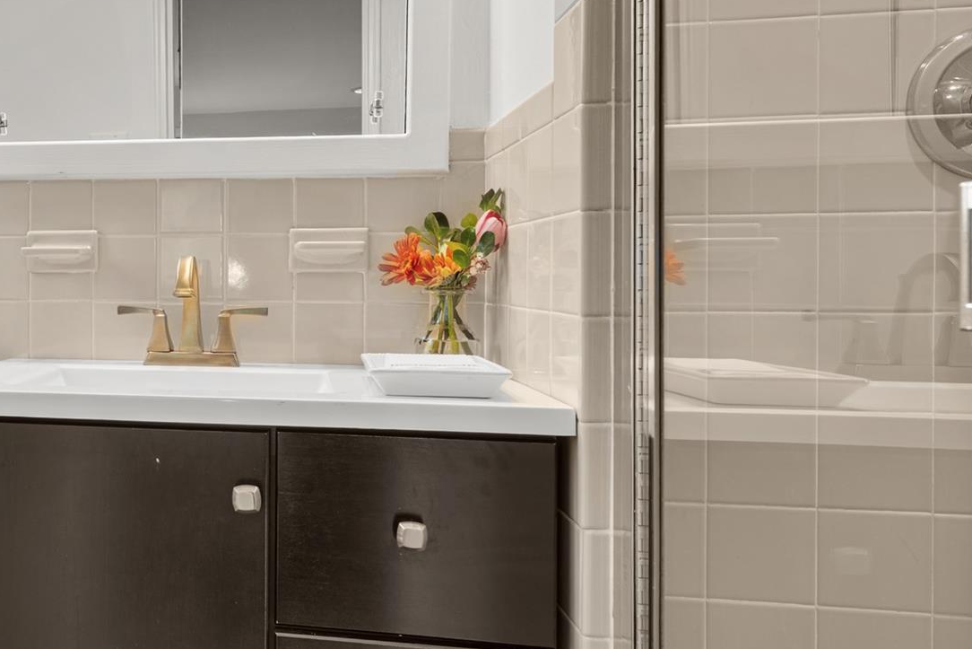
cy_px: 341
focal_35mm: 34
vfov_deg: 38.9
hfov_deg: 49.6
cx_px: 96
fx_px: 918
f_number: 8
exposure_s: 1/1.67
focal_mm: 18
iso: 100
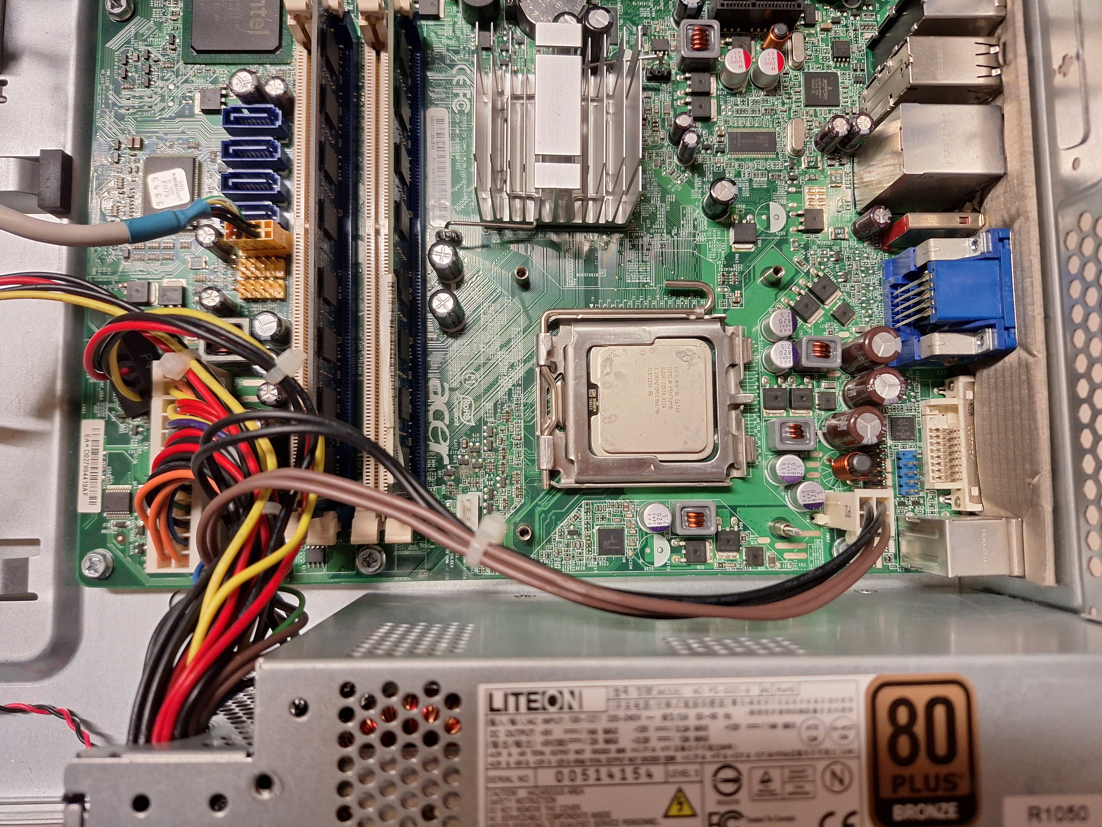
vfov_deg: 58.9
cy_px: 414
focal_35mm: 23
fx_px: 732
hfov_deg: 73.9
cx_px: 551
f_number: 1.8
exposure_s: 1/50
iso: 125
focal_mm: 5.54
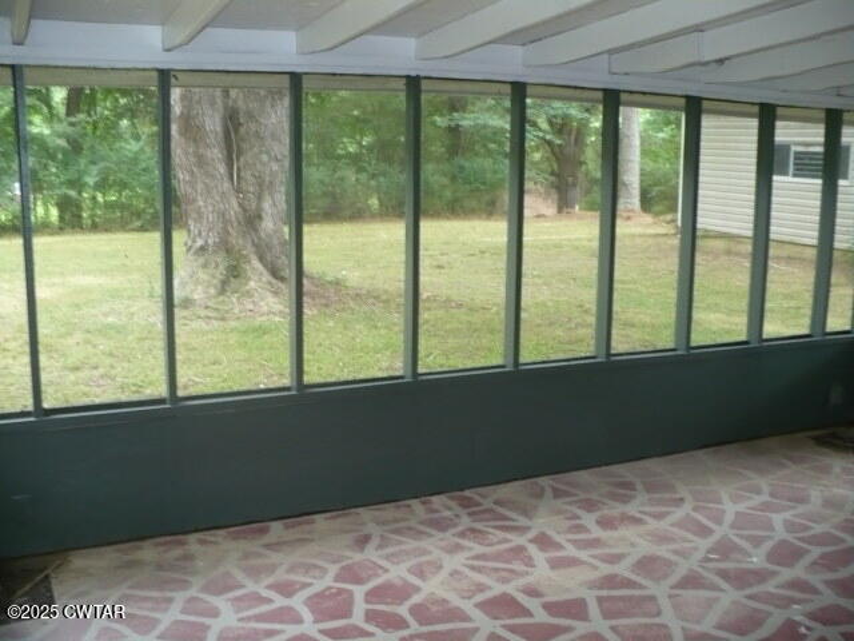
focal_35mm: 37
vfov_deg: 38.7
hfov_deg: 50.1
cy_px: 320
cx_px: 427
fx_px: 913
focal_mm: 6.1
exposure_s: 1/30
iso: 200
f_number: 2.8
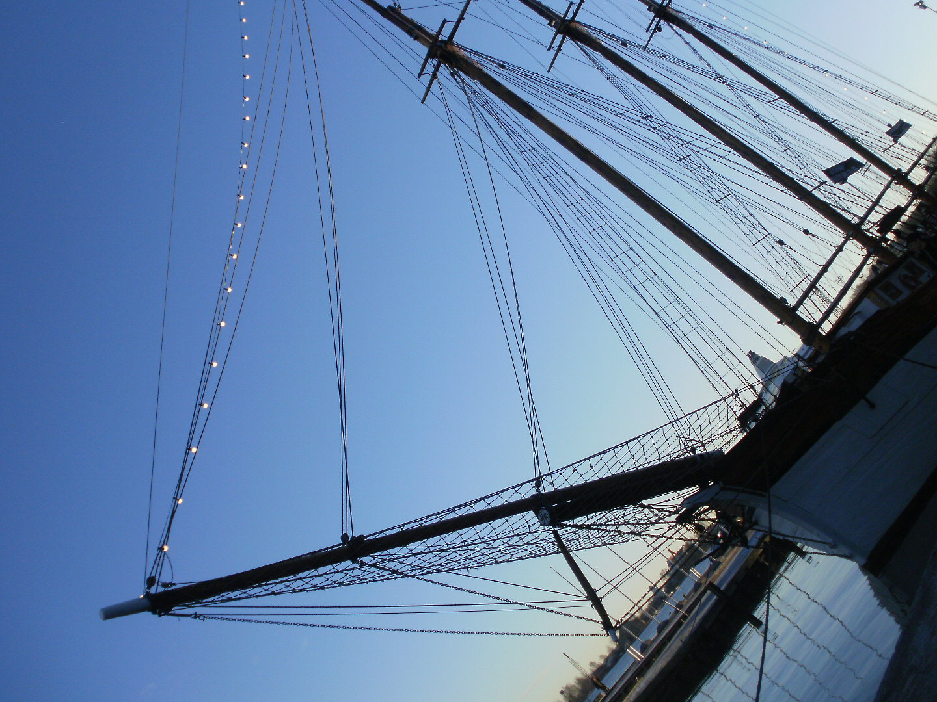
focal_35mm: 40
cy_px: 363
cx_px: 447
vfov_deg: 36.0
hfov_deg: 46.8
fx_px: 1083
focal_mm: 6.3
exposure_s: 1/800
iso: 100
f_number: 3.5
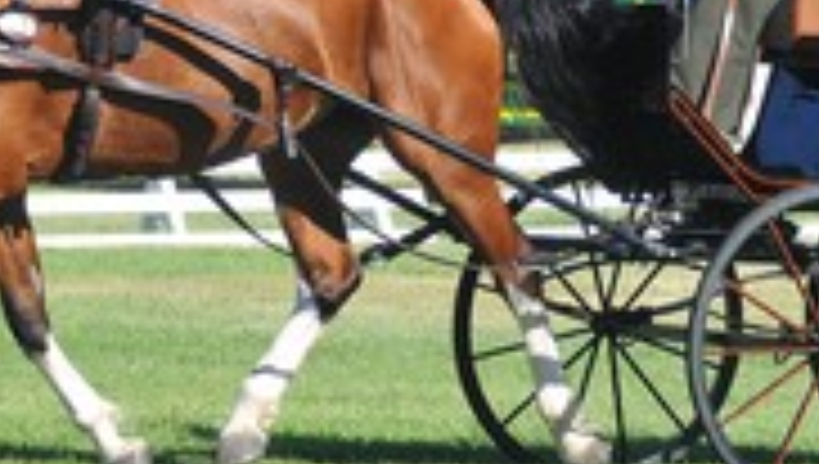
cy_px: -38
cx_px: 482
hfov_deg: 3.7
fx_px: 12636
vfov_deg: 2.1
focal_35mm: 581
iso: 400
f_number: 5.6
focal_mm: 150
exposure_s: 1/800
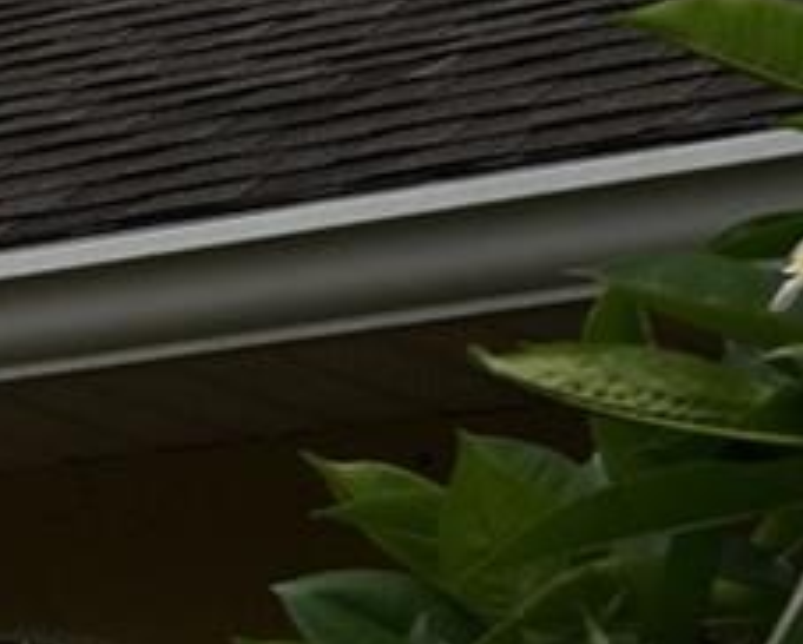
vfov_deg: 7.5
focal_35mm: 198
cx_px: -1797
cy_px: 1292
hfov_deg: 8.0
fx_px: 4710
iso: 200
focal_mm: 30
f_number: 5
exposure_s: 1/250
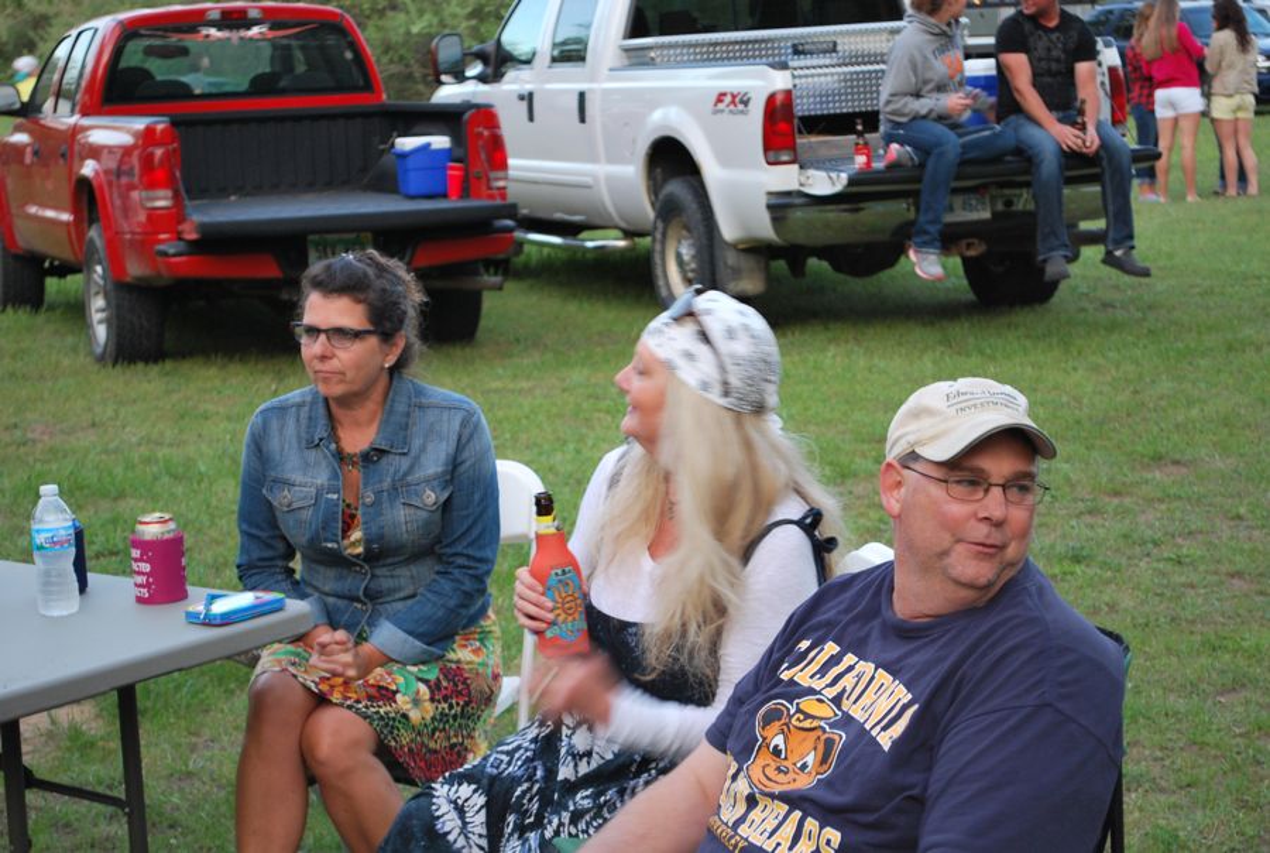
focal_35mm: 82
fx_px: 2916
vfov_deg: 16.6
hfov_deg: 24.6
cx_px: 635
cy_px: 426
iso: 360
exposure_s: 1/30
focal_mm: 55
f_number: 5.6
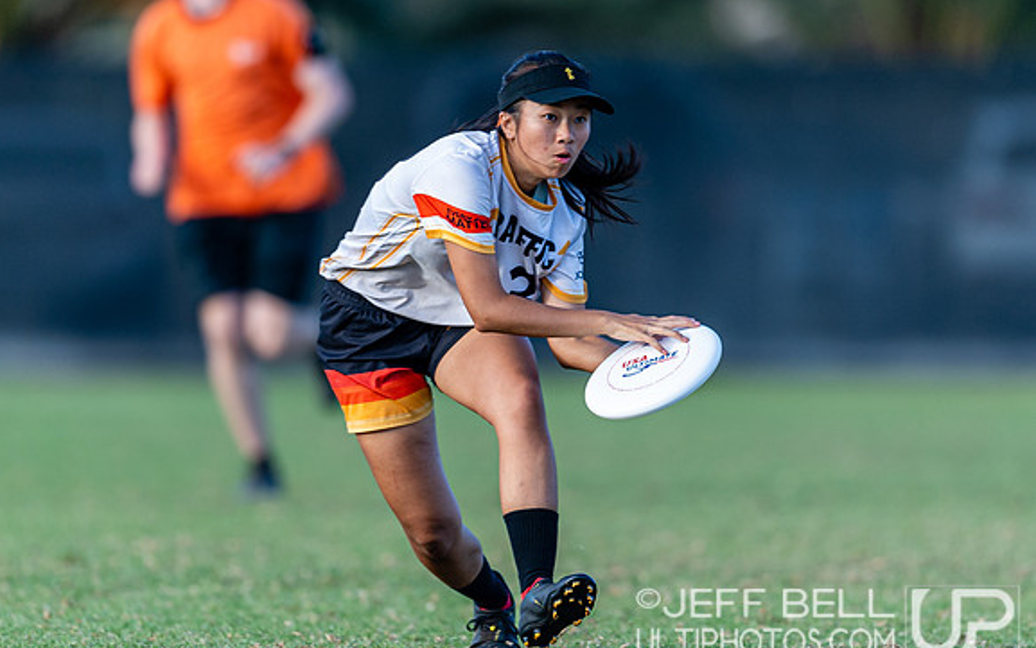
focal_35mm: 733
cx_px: 517
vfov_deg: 1.8
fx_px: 20702
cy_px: 287
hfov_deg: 2.9
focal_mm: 400
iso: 250
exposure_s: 1/1000
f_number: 2.8
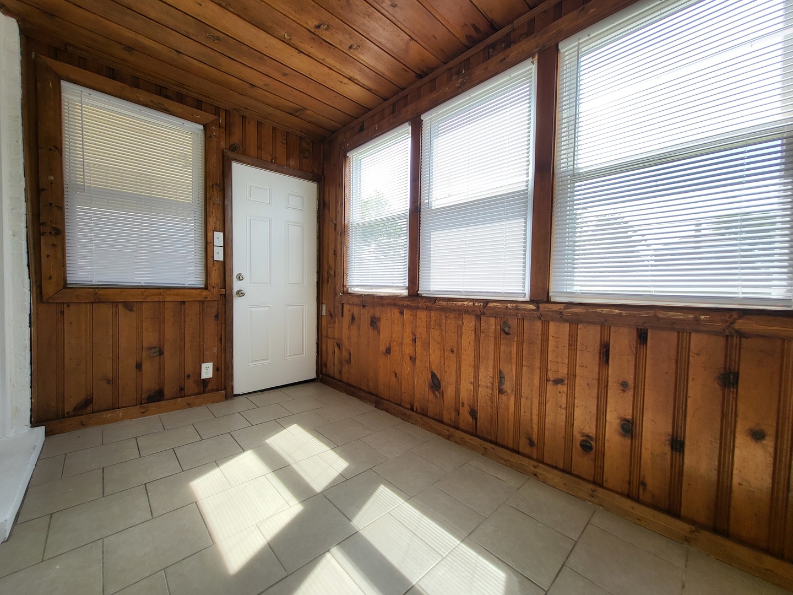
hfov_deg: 106.2
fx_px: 298
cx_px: 396
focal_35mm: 13
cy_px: 298
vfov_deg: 89.9
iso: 32
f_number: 2.2
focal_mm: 1.74
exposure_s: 1/179
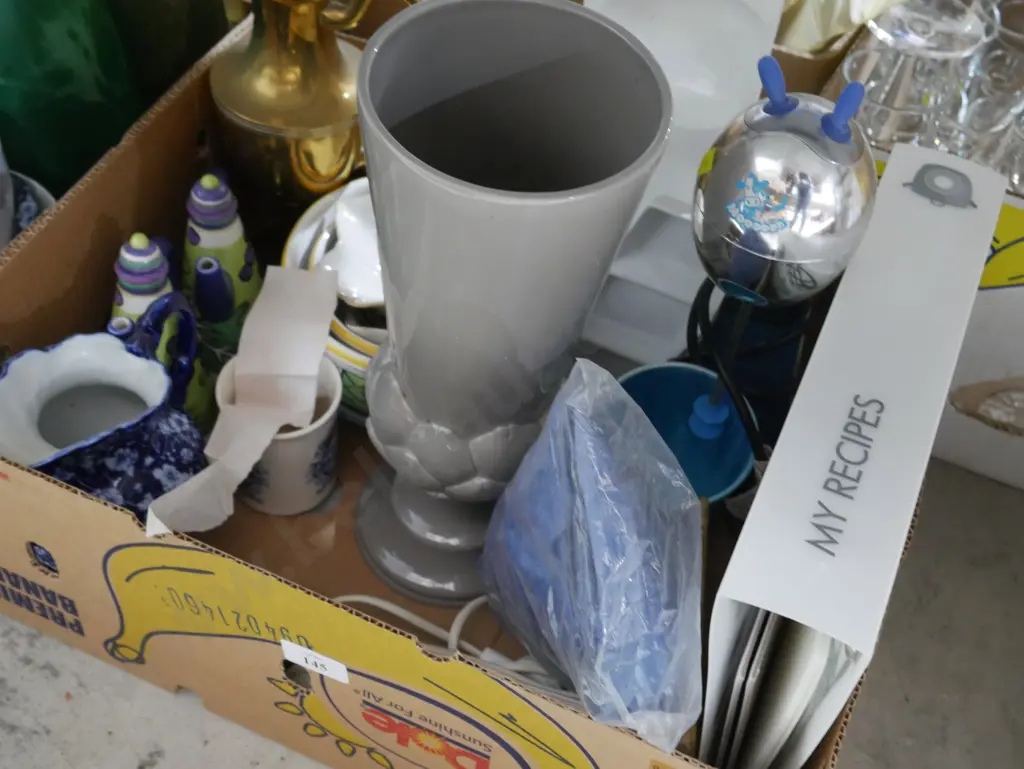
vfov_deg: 36.0
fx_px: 1184
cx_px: 512
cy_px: 384
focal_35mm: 40
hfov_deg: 46.8
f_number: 5.6
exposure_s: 1/15
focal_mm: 20
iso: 3200
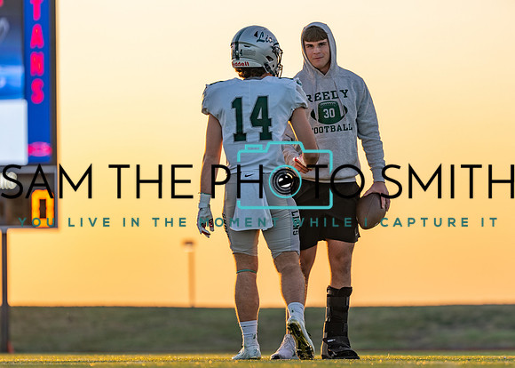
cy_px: 193
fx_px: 3951
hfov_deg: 7.5
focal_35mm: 270
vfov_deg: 5.3
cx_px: 348
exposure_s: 1/400
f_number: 3.5
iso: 100
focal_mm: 200
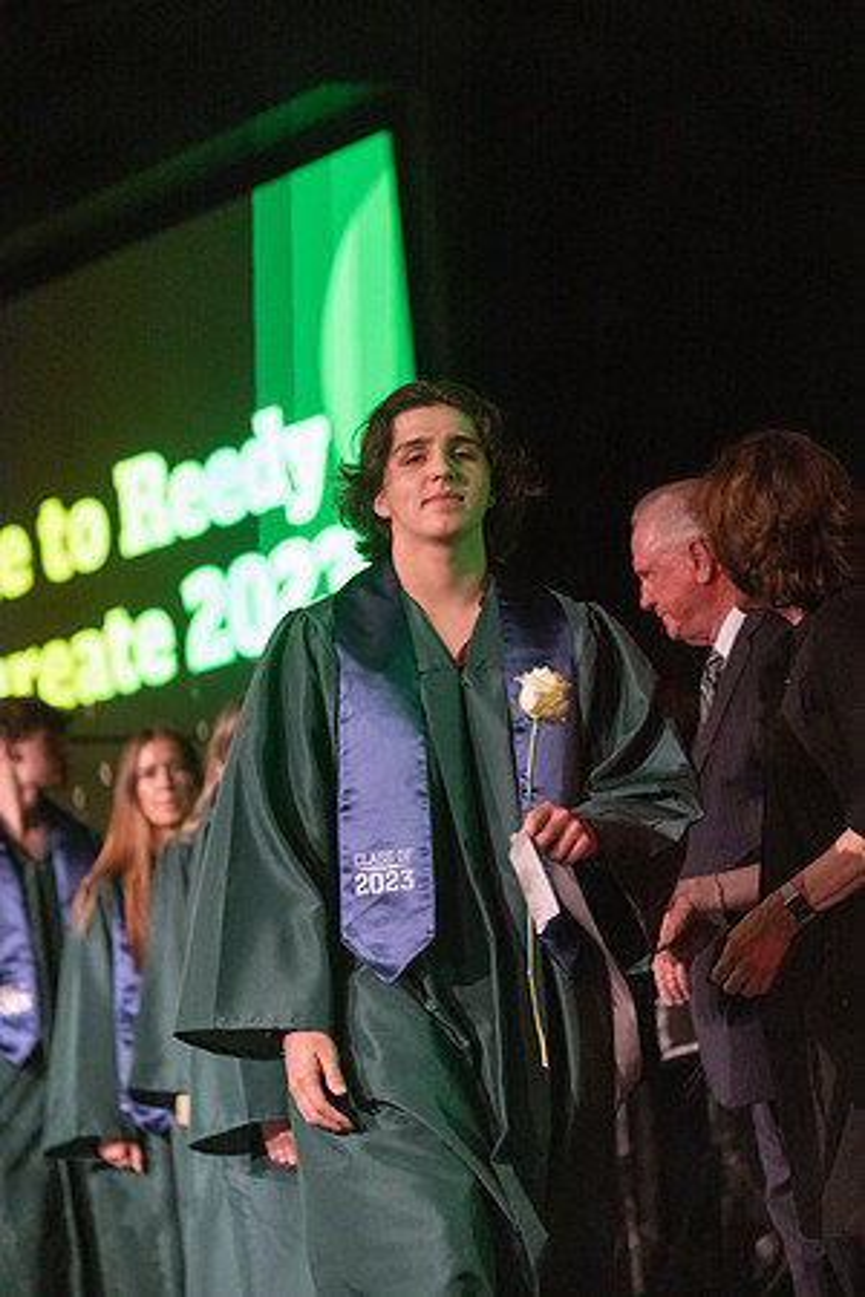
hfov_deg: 12.6
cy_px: 648
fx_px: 3928
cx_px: 432
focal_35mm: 109
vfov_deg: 18.8
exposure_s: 1/1000
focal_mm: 109
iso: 16000
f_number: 2.8
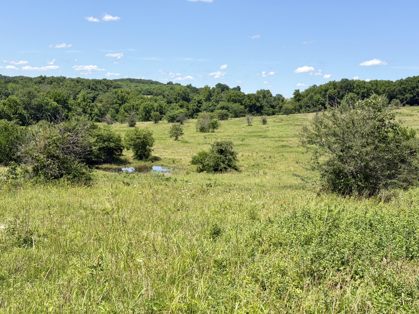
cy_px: 157
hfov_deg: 39.7
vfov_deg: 30.3
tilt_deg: -5.2
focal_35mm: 48
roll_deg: -3.6
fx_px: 581
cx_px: 210
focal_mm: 6.76
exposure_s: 1/3704
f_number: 1.78
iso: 64
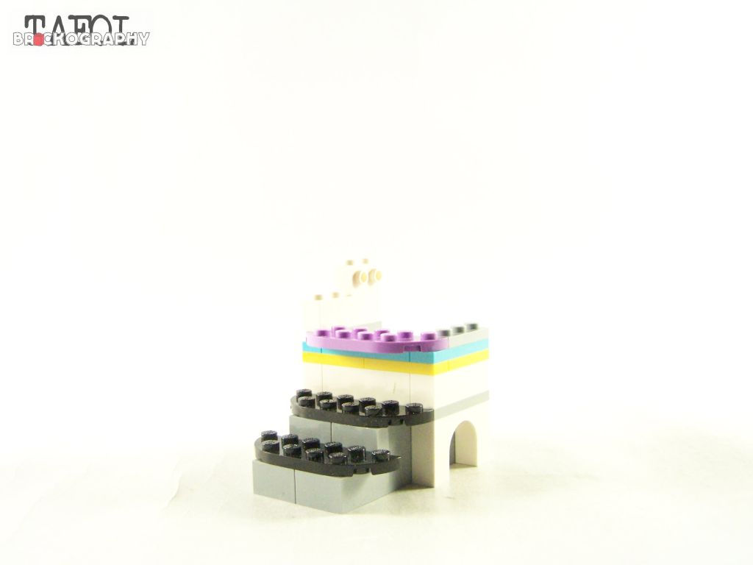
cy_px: 282
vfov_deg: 37.7
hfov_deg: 49.0
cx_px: 376
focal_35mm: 38
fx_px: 827
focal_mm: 6.3
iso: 400
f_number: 3.2
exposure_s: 1/60
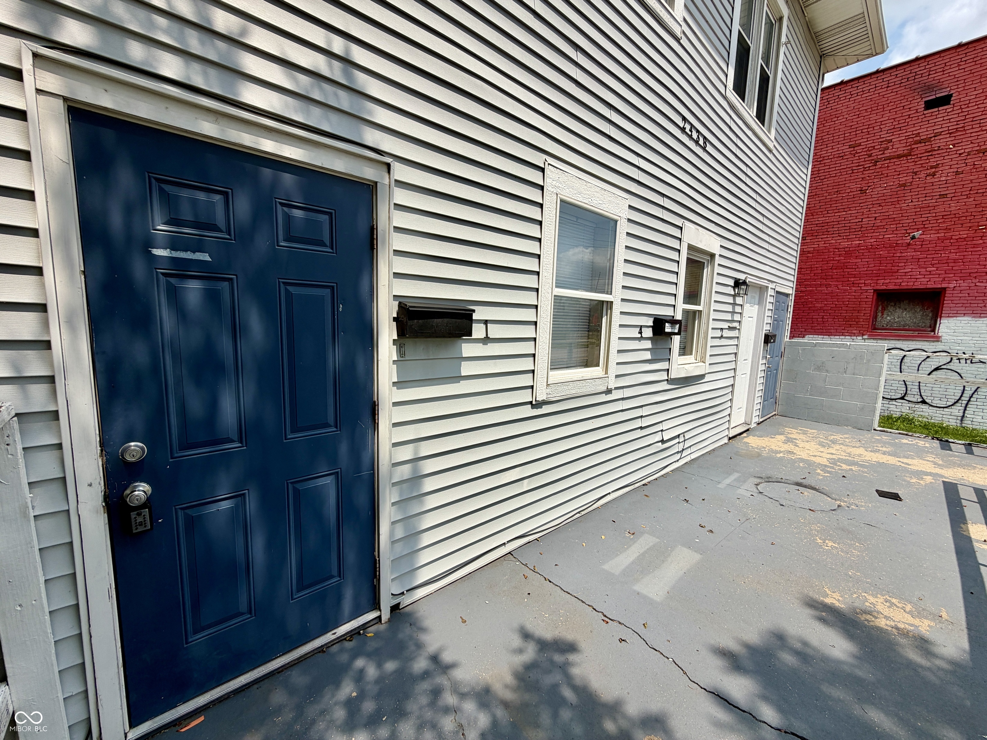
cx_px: 494
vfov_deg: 85.7
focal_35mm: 14
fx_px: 399
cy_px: 370
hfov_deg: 102.1
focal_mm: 2.22
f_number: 2.2
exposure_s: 1/1050
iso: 20
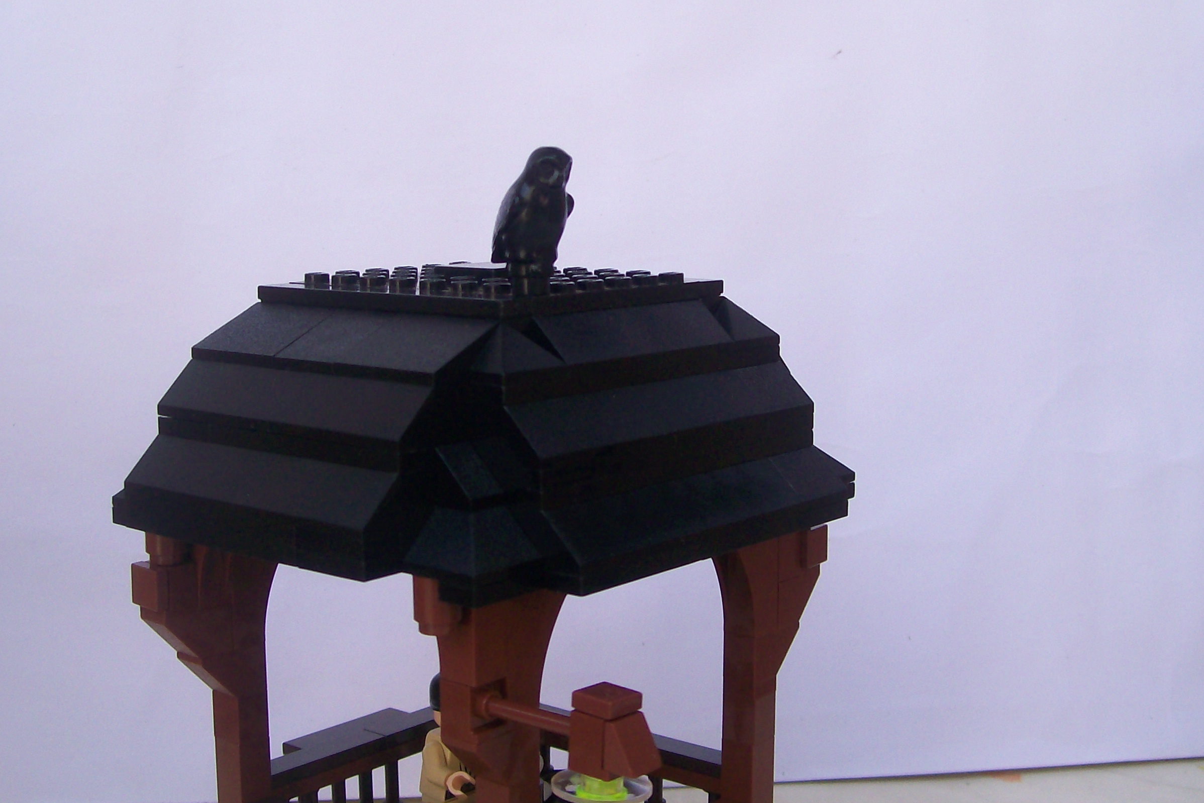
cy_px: 386
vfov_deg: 28.1
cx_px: 563
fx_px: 1605
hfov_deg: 41.1
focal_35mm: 48
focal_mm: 6
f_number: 2.7
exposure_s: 1/384
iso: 80
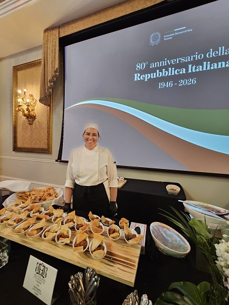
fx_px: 115
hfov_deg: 89.9
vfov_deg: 106.2
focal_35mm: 13
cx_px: 114
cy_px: 152
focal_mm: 2.2
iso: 400
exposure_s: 1/30
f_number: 2.2
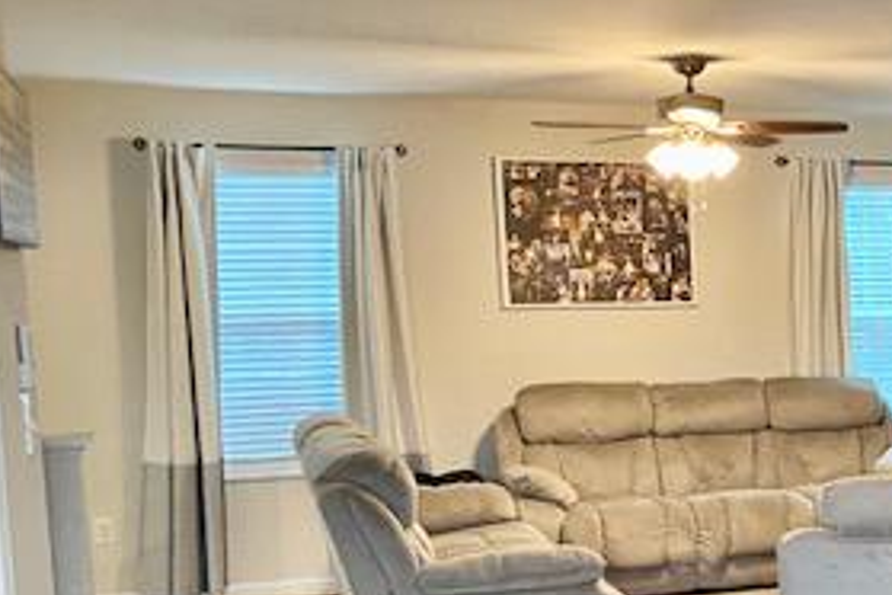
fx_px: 1536
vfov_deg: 21.5
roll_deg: +2.4
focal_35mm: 62
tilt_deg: -8.9
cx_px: 940
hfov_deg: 29.7
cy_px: 505
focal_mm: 4.25
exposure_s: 1/60
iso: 400
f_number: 1.8
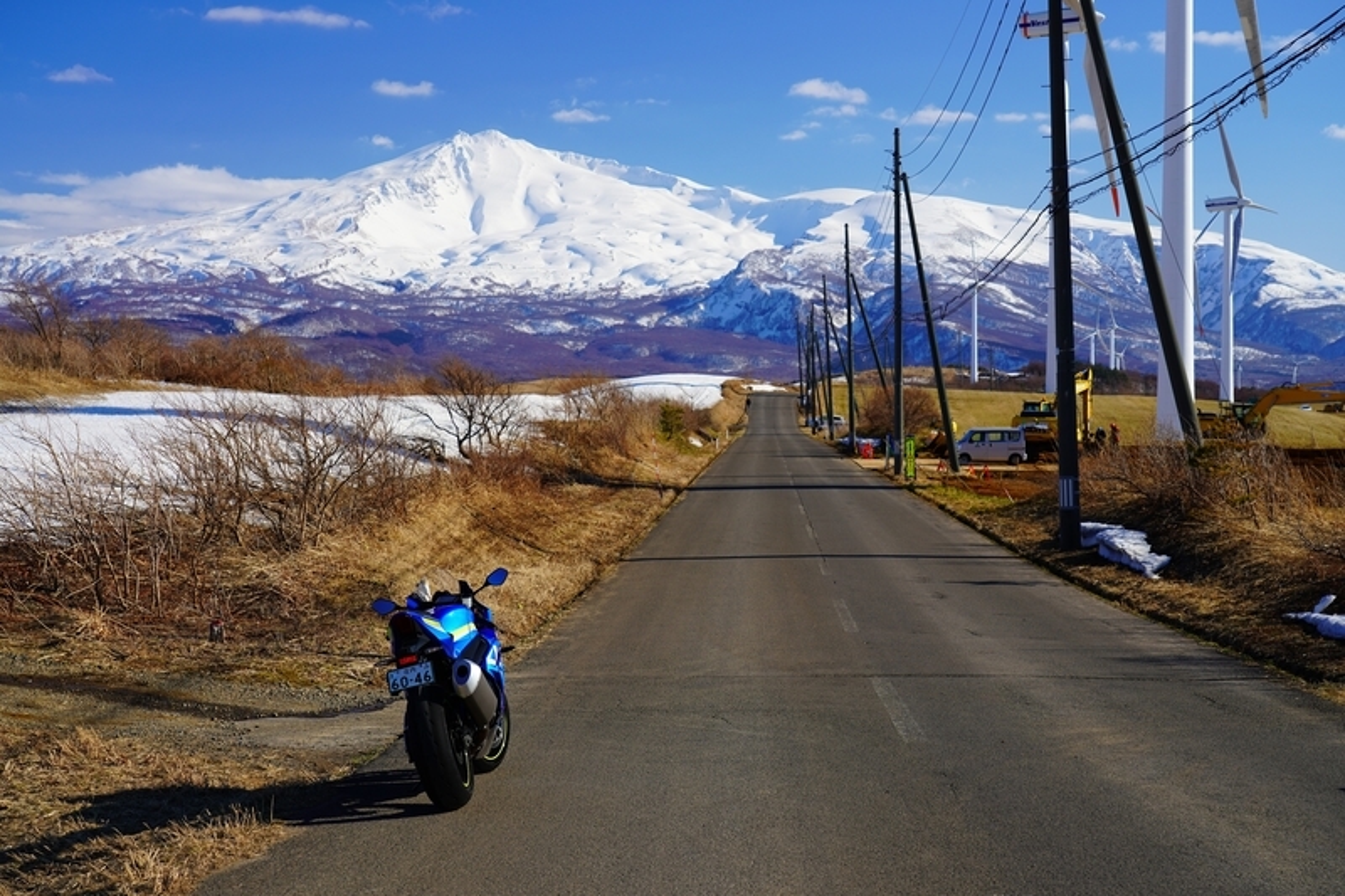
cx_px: 672
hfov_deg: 35.6
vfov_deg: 24.2
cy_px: 448
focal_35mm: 56
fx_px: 2092
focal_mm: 56
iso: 100
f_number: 7.1
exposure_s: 1/200
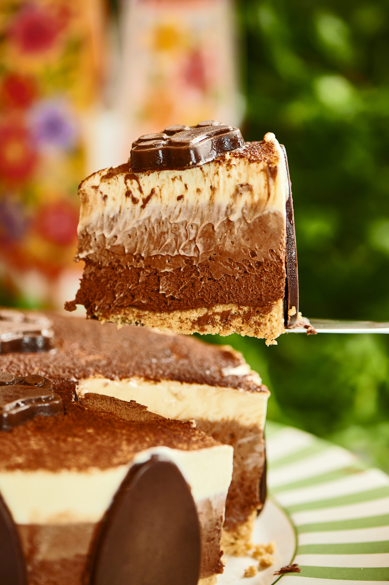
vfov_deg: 19.5
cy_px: 292
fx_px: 1704
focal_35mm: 105
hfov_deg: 13.0
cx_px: 194
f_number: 4
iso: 400
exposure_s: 1/160
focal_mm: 105
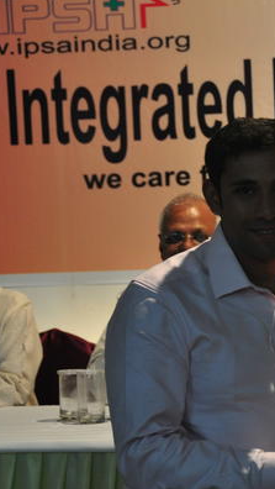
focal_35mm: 131
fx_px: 1694
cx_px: 338
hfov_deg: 9.2
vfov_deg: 16.4
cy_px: 244
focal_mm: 55
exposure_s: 1/60
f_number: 5
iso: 800
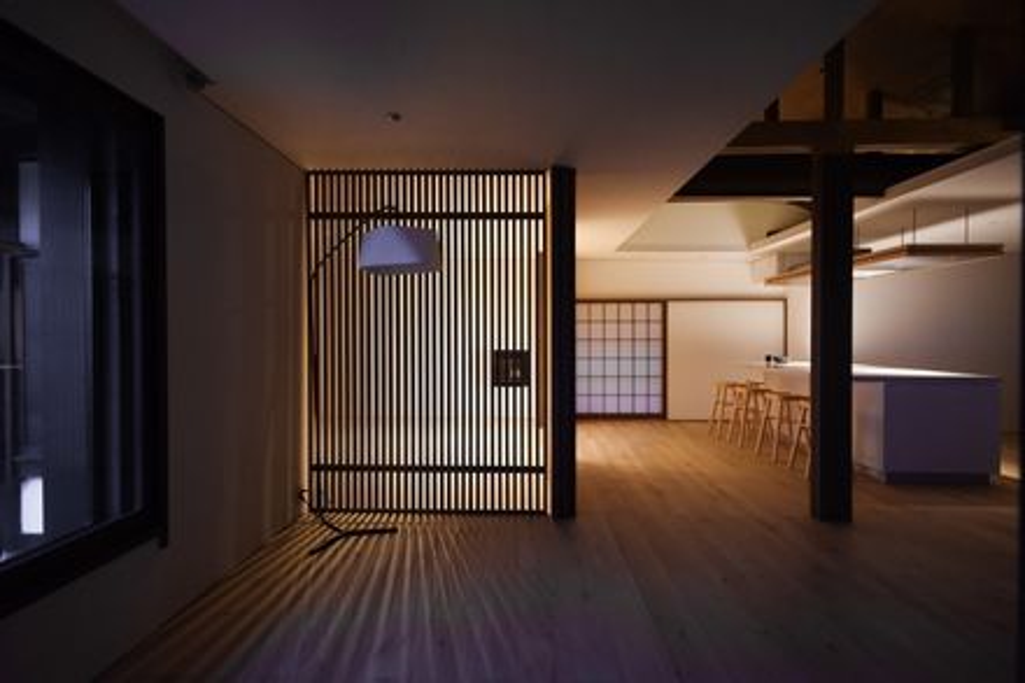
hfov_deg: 53.1
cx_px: 512
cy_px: 342
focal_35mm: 36
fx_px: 1025
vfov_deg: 36.8
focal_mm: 24
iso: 3200
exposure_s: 1/18
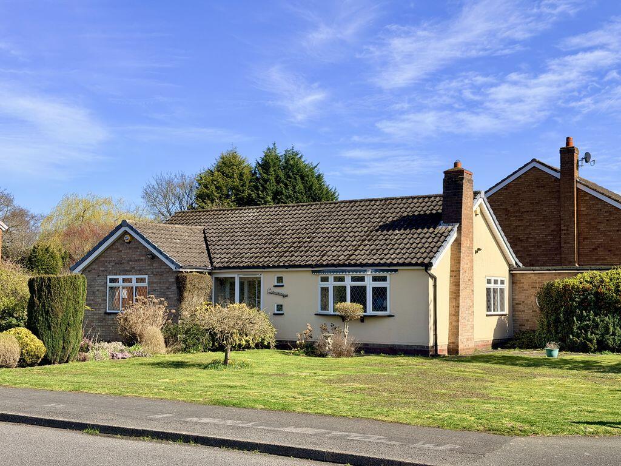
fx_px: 861
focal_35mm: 48
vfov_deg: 30.3
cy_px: 233
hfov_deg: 39.7
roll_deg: +0.3
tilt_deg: +3.8
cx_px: 310
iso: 64
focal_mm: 6.76
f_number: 1.78
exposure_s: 1/4587
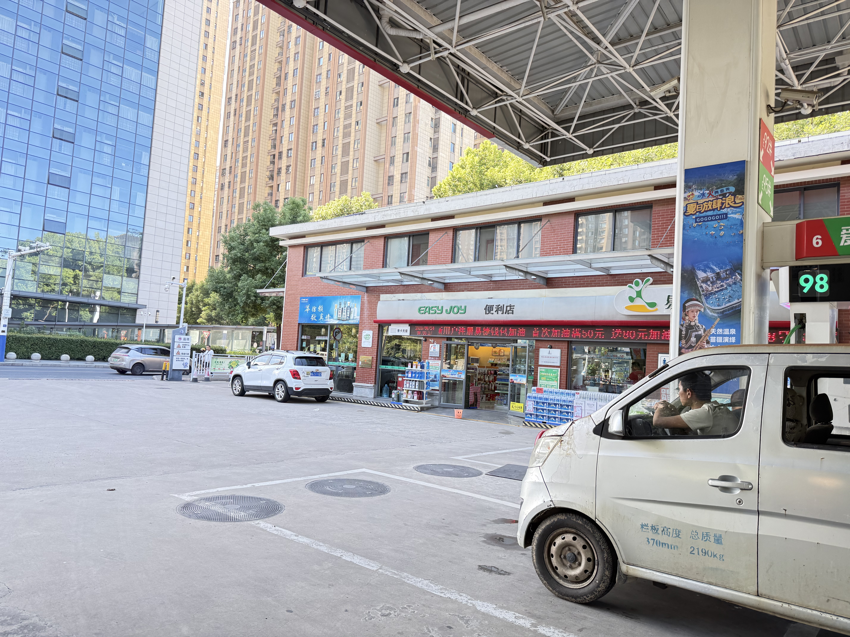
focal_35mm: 24
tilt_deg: +4.1
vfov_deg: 56.8
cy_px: 318
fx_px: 589
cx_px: 425
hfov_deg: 71.6
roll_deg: -4.0
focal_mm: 6.76
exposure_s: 1/228
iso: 160
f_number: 1.78
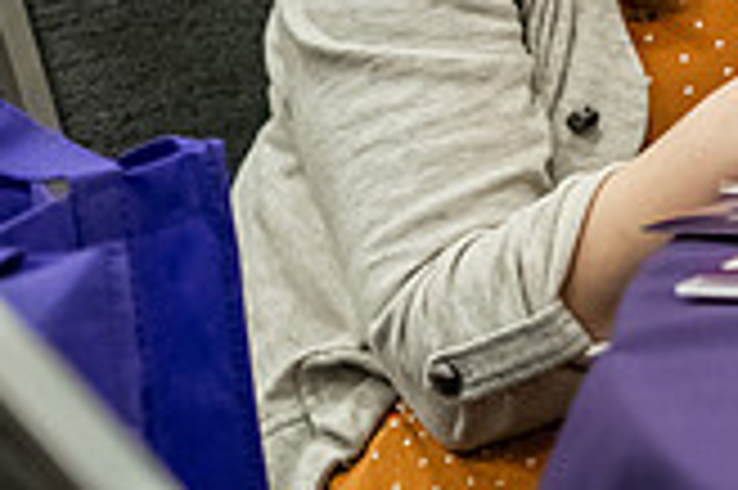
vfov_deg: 4.0
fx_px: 6901
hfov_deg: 6.1
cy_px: -339
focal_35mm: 337
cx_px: 756
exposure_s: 1/200
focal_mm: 95
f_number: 3.2
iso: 2500
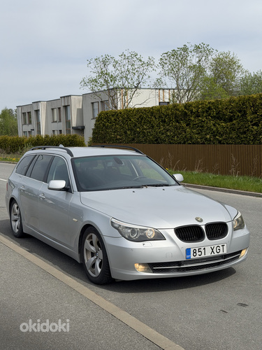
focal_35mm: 48
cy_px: 175
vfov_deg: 39.7
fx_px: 484
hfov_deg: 30.3
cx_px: 131
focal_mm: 6.76
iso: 64
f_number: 1.78
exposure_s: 1/6536
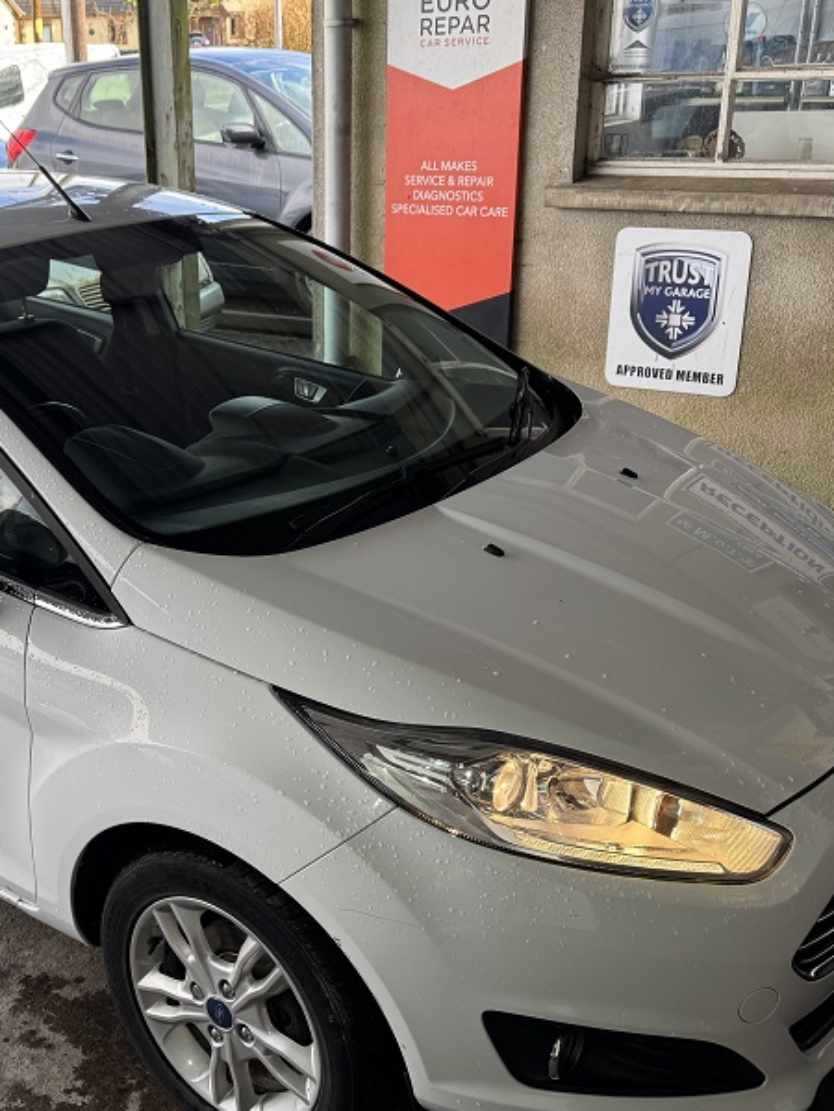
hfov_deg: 35.2
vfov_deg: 46.7
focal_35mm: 40
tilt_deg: -24.1
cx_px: 208
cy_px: 631
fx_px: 1285
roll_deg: +2.9
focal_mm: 6.76
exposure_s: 1/252
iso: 80
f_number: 1.78
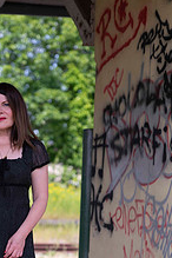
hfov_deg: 9.5
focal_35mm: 144
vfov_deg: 14.2
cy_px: 204
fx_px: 1032
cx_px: -1
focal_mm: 70
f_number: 2.8
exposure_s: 1/640
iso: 64
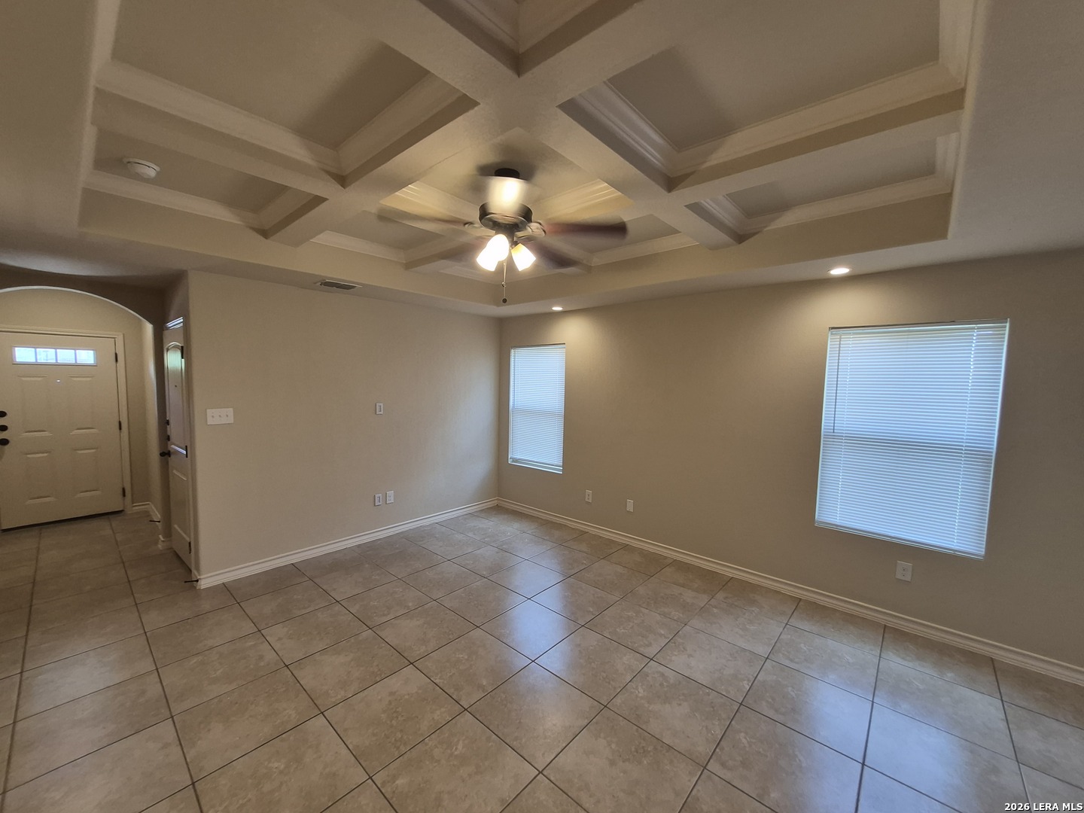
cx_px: 542
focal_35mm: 13
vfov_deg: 89.9
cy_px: 406
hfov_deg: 106.2
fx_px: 407
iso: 100
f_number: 2.2
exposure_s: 1/60
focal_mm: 1.74
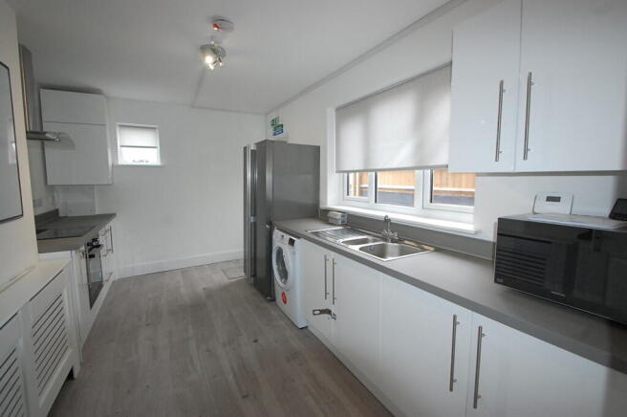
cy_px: 208
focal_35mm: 15
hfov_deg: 100.4
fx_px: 261
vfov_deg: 77.2
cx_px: 314
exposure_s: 1/200
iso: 1600
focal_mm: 10
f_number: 5.6
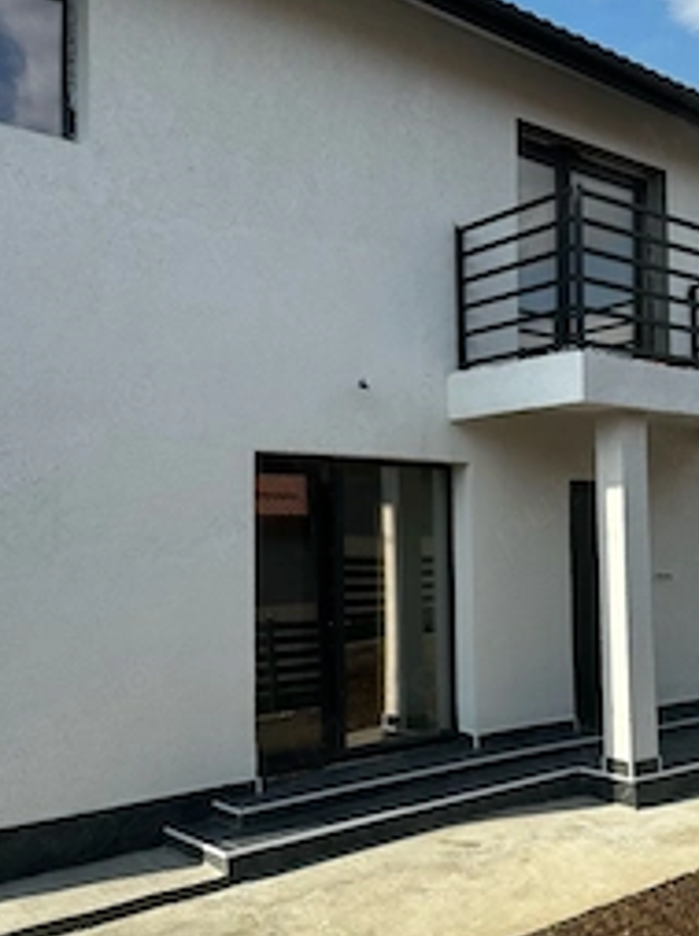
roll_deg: +0.3
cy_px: 507
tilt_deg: +2.9
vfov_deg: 49.0
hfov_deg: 37.6
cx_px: 396
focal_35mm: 38
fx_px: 1026
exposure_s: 1/3472
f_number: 1.78
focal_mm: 6.86
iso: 80
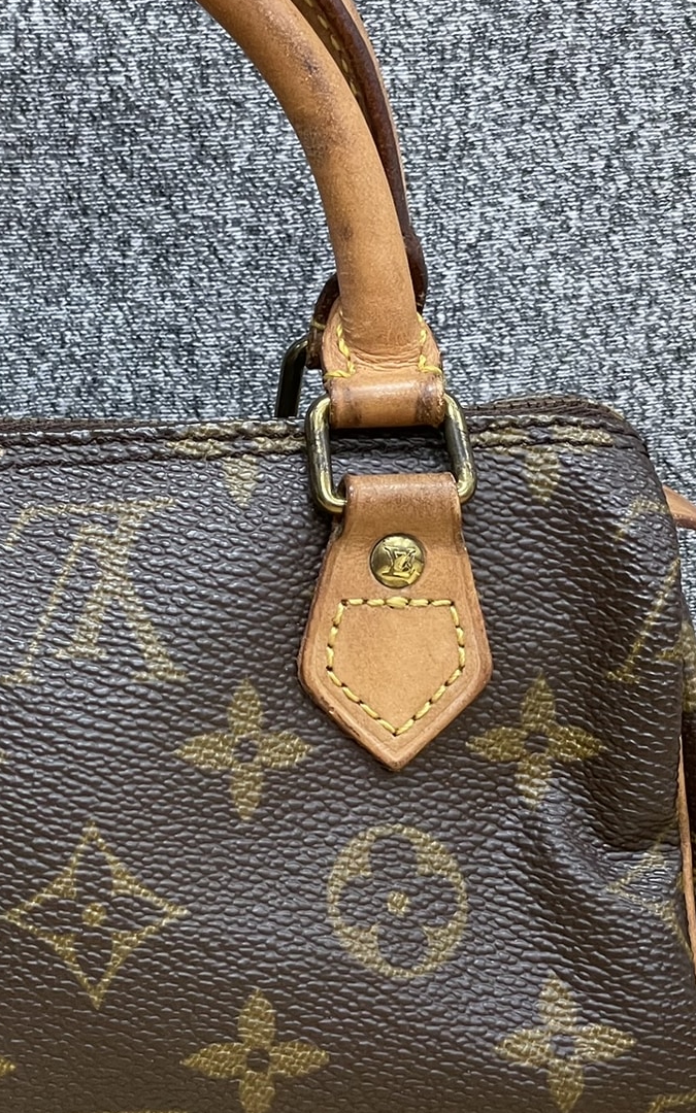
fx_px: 2974
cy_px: 531
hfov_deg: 13.2
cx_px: 70
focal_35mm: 98
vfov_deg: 21.2
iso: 200
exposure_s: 1/62
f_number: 2
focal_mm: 6
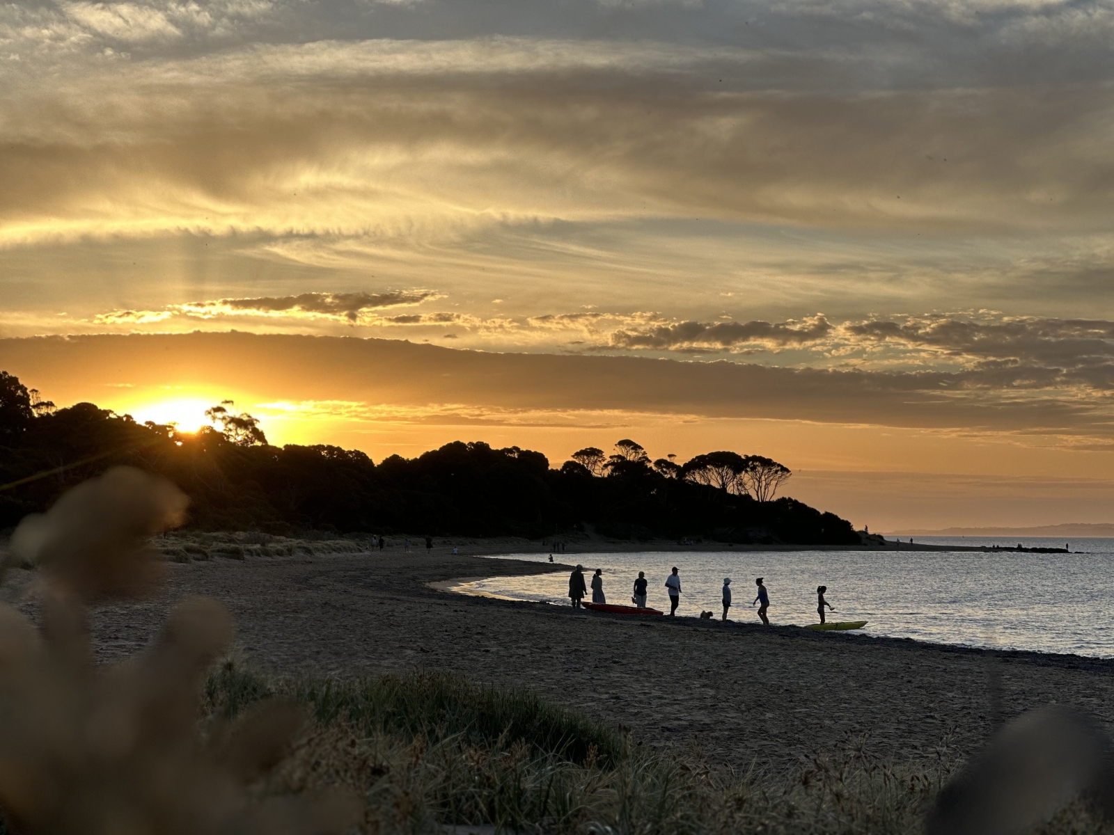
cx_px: 557
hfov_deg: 25.3
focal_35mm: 77
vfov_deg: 19.1
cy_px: 418
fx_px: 2478
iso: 25
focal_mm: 9
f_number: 2.8
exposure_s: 1/301
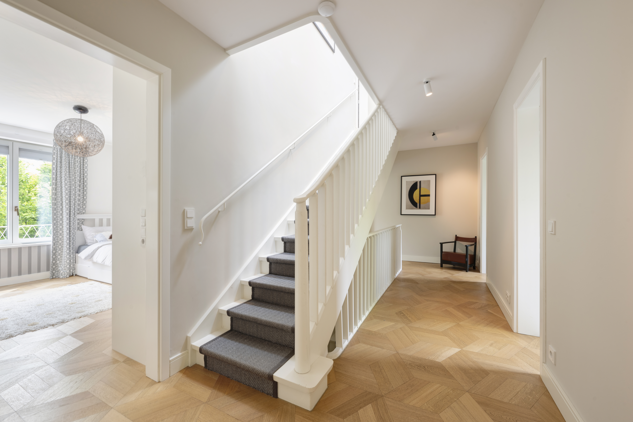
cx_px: 316
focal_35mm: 14
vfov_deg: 81.2
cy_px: 211
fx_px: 246
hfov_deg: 104.3
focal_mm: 14
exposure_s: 1/2.5
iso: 250
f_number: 13
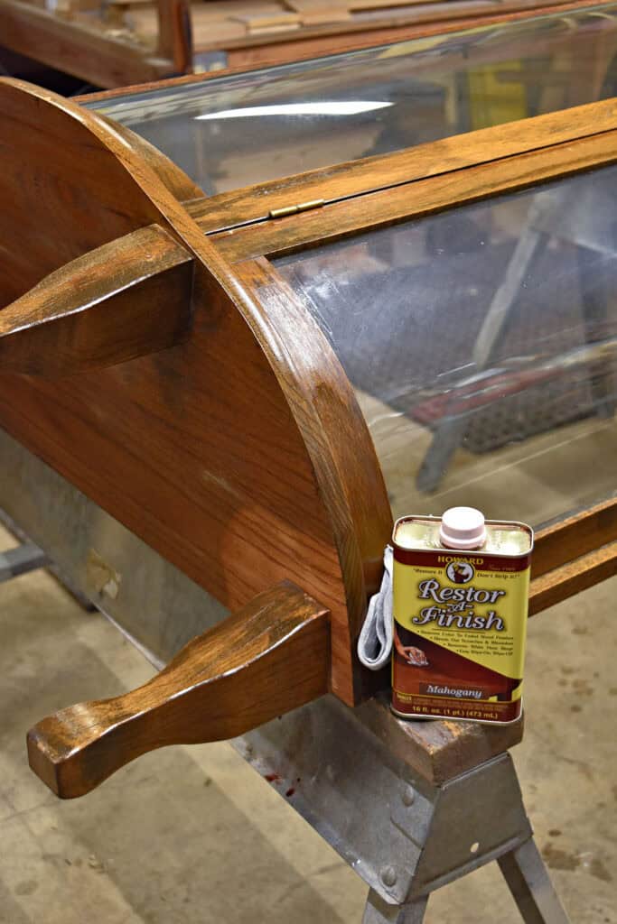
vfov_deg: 35.0
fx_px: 1465
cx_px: 308
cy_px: 462
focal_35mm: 57
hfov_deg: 23.8
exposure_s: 1/60
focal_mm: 38
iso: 720
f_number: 4.8
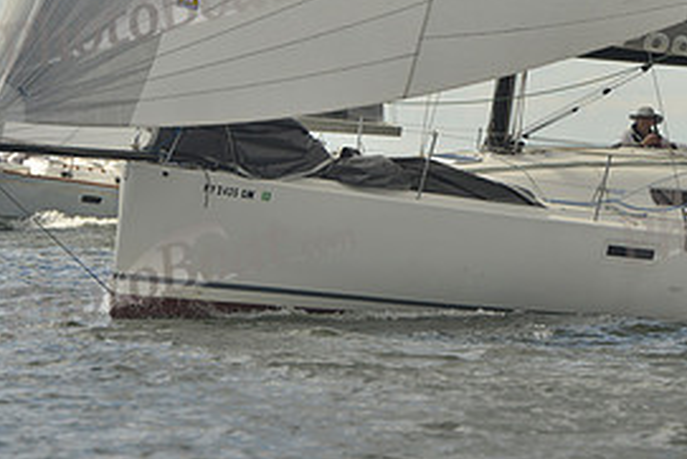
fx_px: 7962
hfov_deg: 4.9
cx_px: 489
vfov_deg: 3.3
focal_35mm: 417
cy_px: 105
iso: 200
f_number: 7.1
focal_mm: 195
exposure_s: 1/640
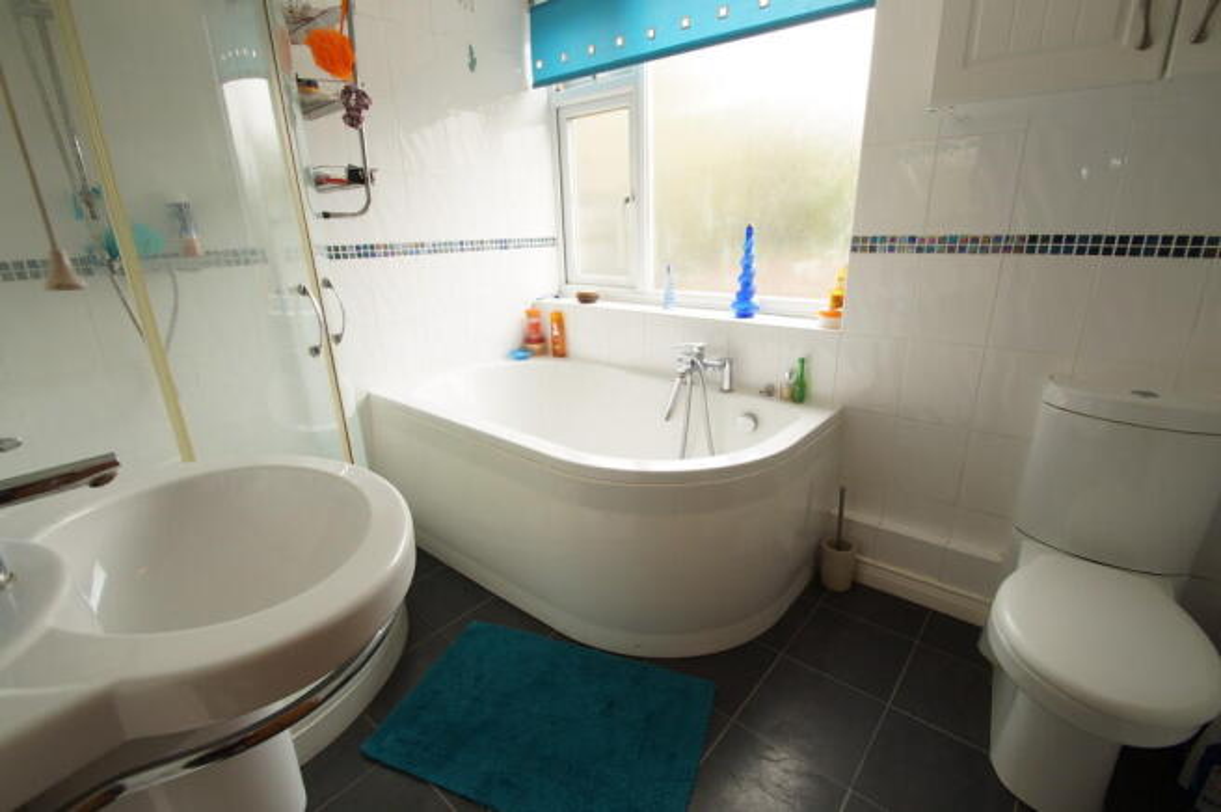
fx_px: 508
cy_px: 406
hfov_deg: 100.4
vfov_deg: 77.2
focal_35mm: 15
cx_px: 610
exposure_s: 1/10
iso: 200
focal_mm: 10
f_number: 8
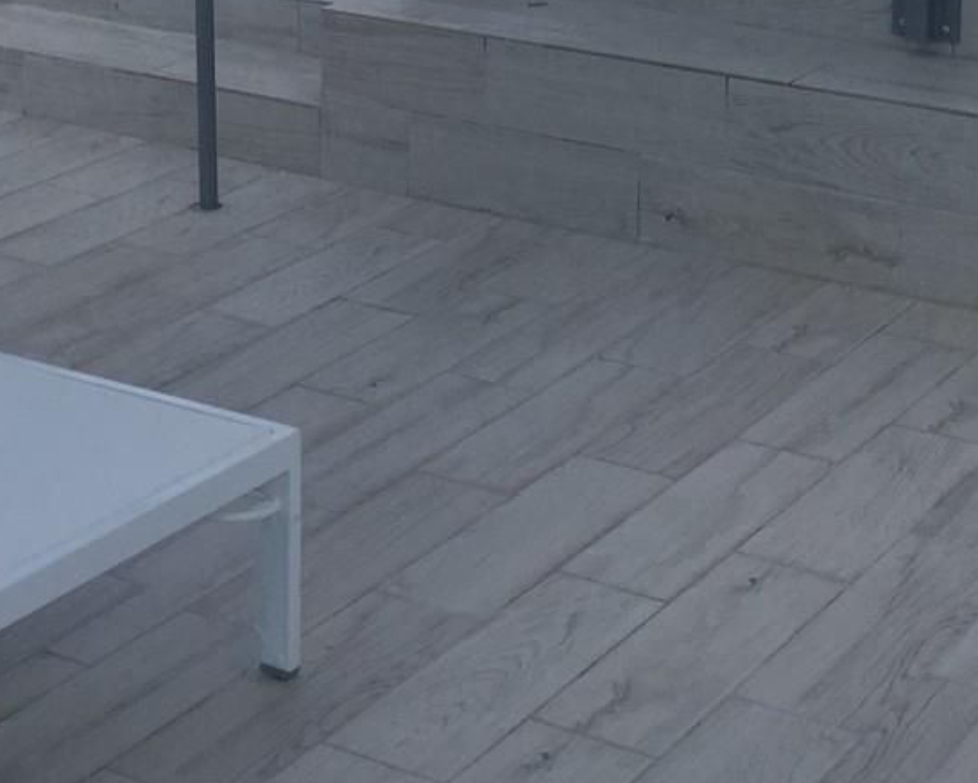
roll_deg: -1.5
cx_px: 448
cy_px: -235
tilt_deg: -8.0
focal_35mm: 83
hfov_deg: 23.0
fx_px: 2403
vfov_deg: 17.4
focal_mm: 4.15
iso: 32
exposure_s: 1/2639
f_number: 2.2
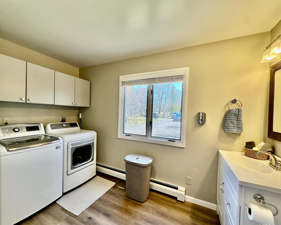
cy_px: 115
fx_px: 125
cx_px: 133
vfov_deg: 84.0
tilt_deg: -0.9
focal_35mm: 15
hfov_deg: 96.7
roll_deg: -2.3
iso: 50
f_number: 2.2
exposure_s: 1/120
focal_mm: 2.22
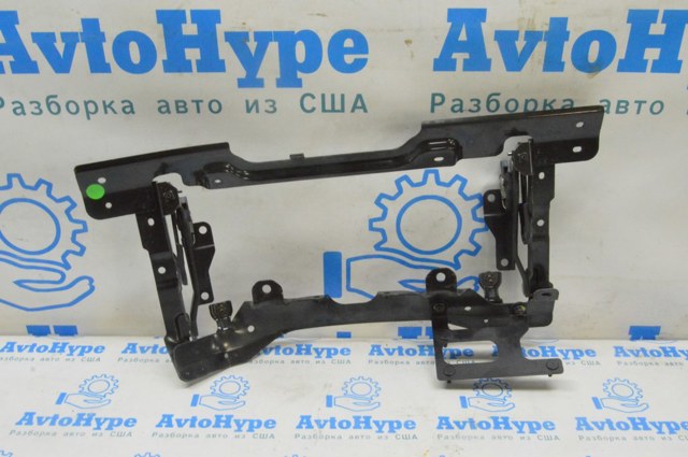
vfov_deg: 34.1
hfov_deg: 49.6
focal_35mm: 39
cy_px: 228
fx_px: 744
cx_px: 344
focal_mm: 26
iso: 6400
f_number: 20
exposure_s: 1/20
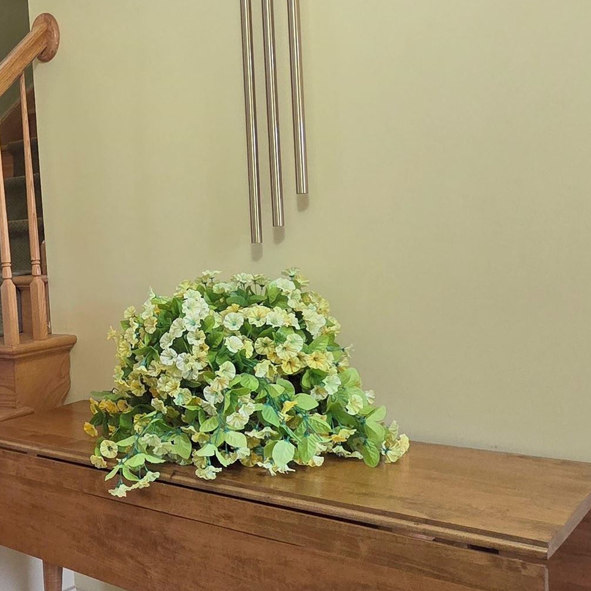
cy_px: 302
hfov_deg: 38.3
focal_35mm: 35
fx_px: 676
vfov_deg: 47.2
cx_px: -74
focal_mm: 2.2
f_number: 2.2
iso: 400
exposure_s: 1/60
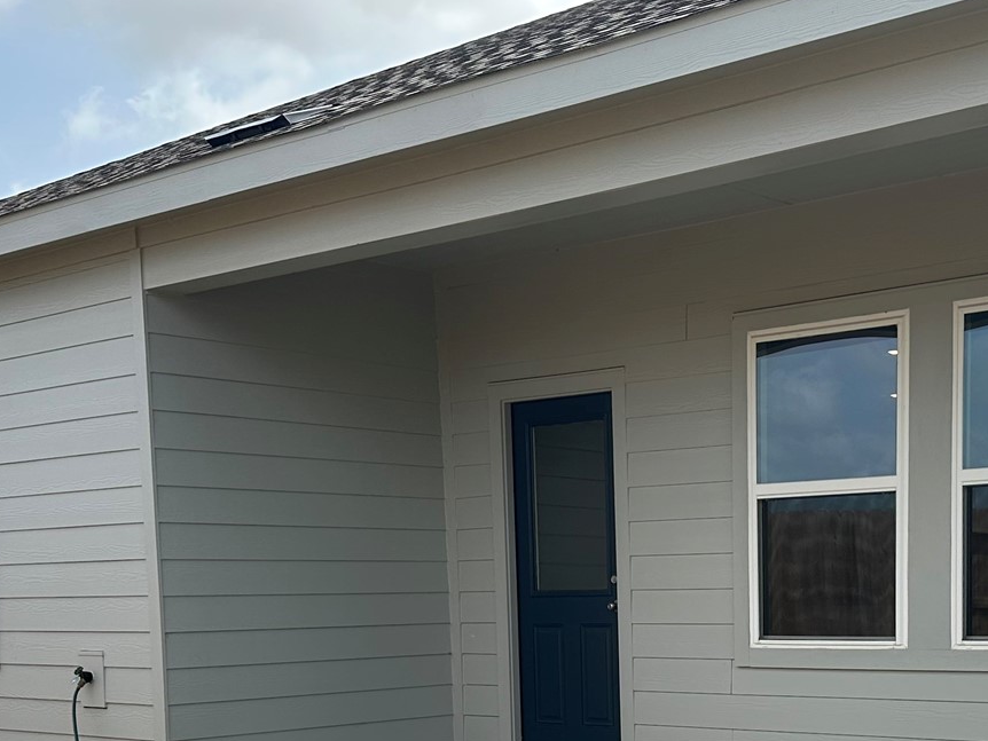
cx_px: 707
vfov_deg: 24.6
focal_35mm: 57
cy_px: 726
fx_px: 1627
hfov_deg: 33.3
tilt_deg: -4.5
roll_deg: +0.1
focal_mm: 6.86
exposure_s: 1/2882
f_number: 1.78
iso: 80
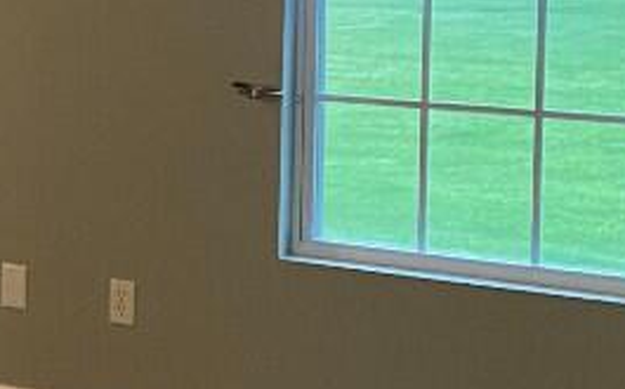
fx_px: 2127
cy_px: 0
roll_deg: -3.0
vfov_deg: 10.4
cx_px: -342
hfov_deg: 15.3
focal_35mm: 125
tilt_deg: -4.6
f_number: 1.8
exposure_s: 1/60
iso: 400
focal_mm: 4.25
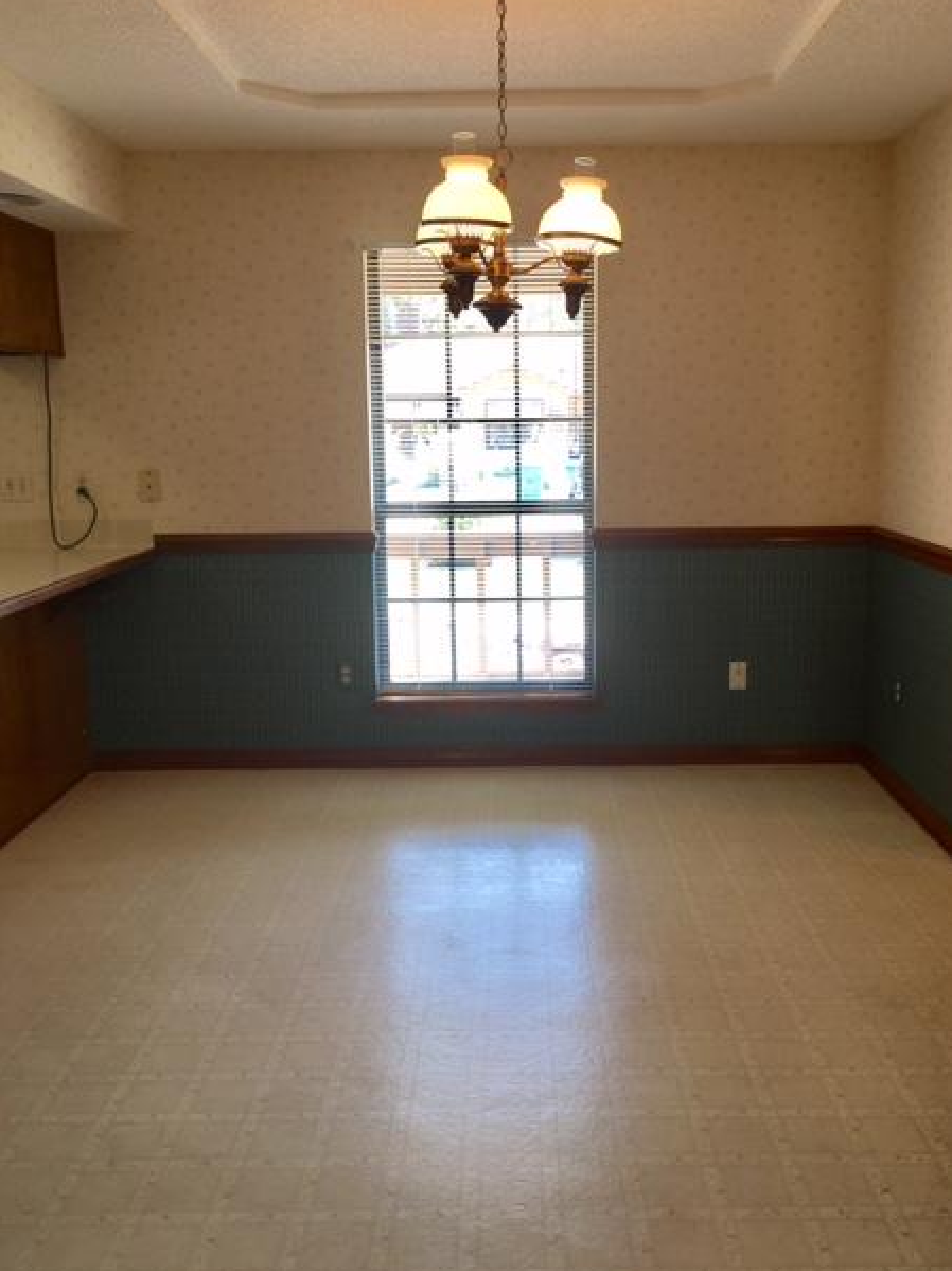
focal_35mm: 31
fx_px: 1137
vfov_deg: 58.4
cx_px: 507
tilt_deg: -8.2
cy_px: 622
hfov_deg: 45.4
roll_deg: +0.1
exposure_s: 1/30
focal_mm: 4.15
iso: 25
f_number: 2.2
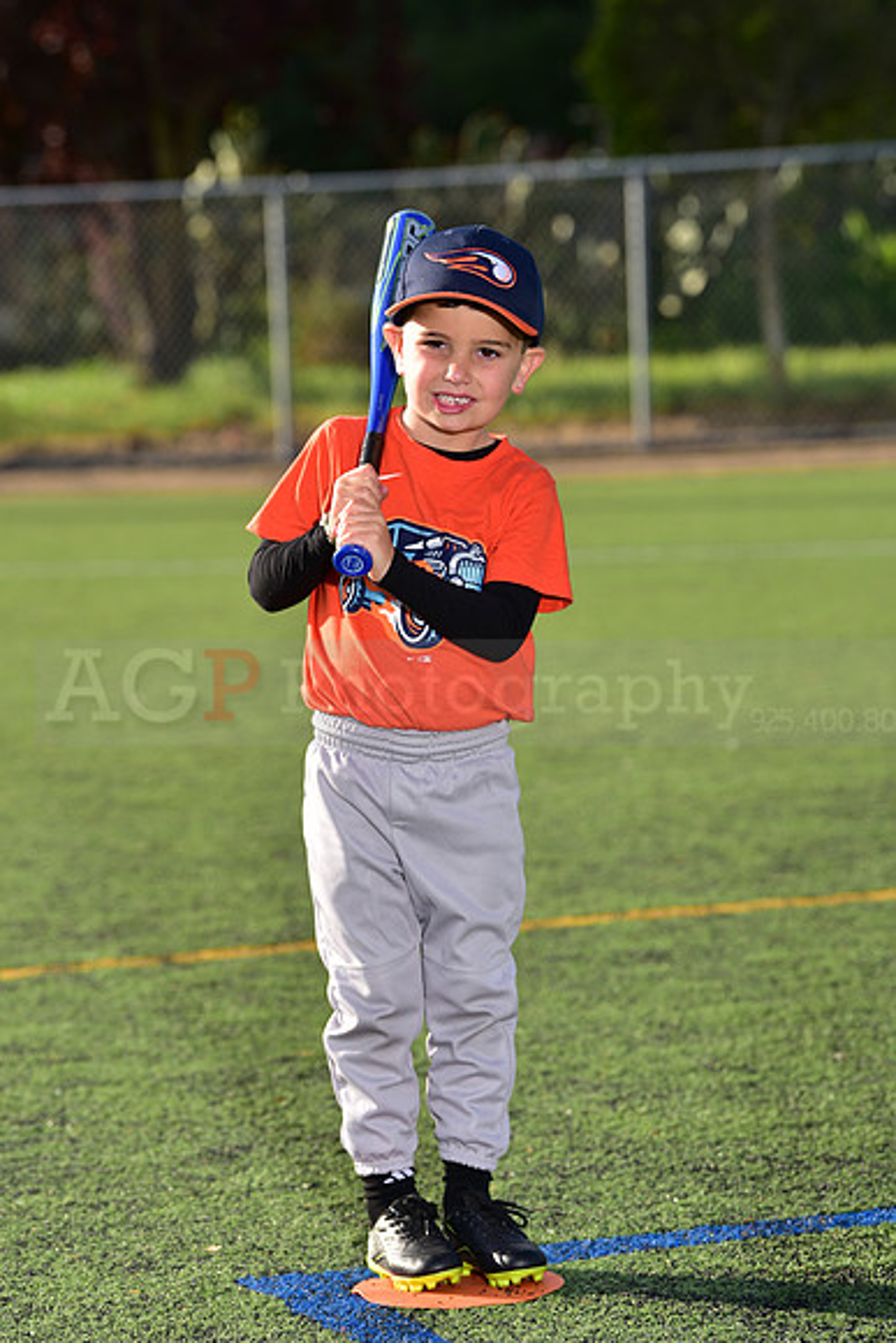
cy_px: 672
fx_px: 4850
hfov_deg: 10.6
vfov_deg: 15.8
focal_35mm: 130
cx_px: 448
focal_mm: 130
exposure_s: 1/250
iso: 64
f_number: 5
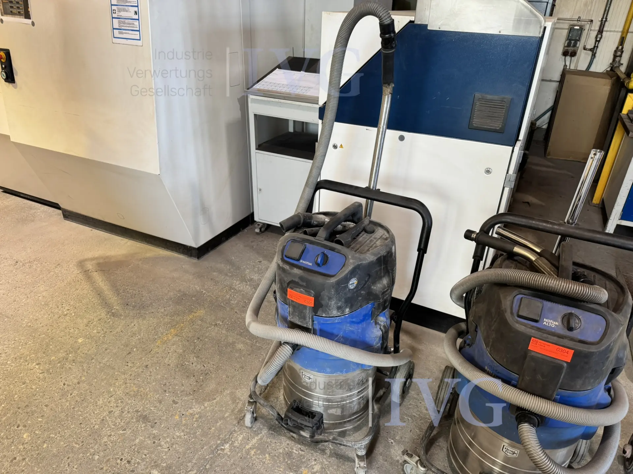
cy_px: 237
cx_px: 316
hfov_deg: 71.6
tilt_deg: -28.8
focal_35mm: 24
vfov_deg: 56.8
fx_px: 439
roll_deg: -2.1
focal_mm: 6.76
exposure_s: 1/50
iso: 125
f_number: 1.78
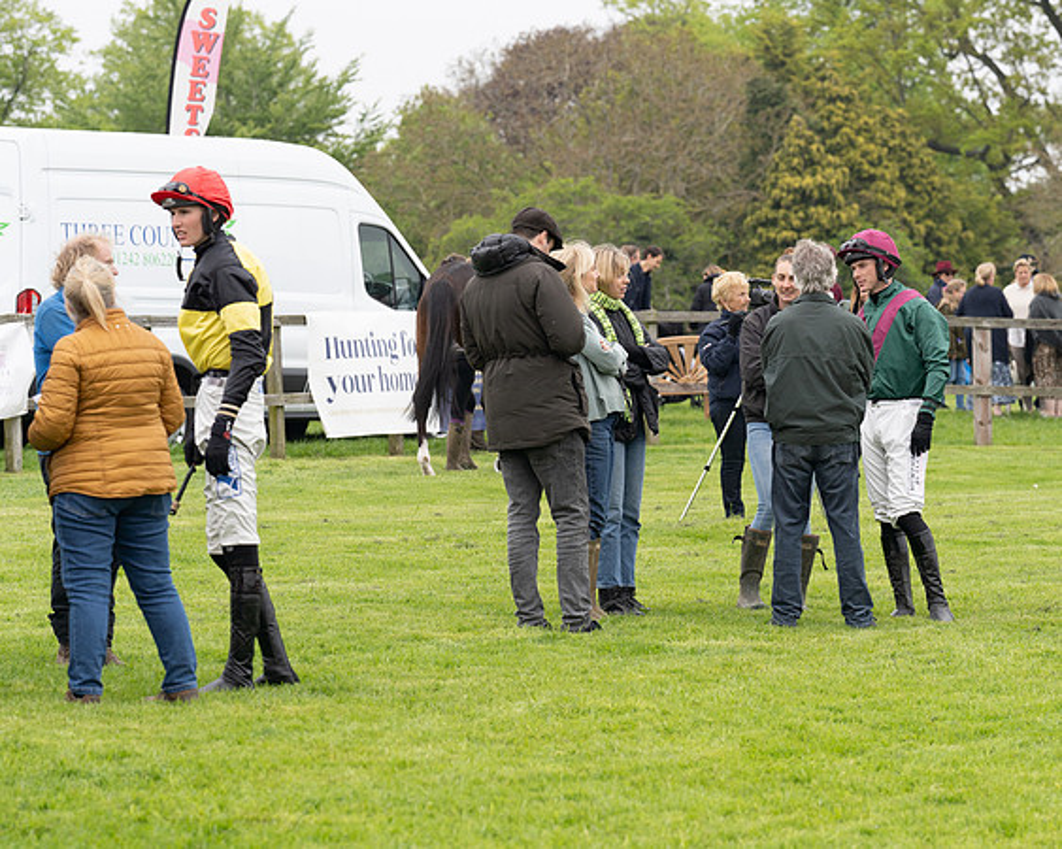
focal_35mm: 188
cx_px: 692
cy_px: 446
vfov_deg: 8.2
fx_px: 5922
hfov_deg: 10.2
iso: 250
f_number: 5
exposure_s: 1/800
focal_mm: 135
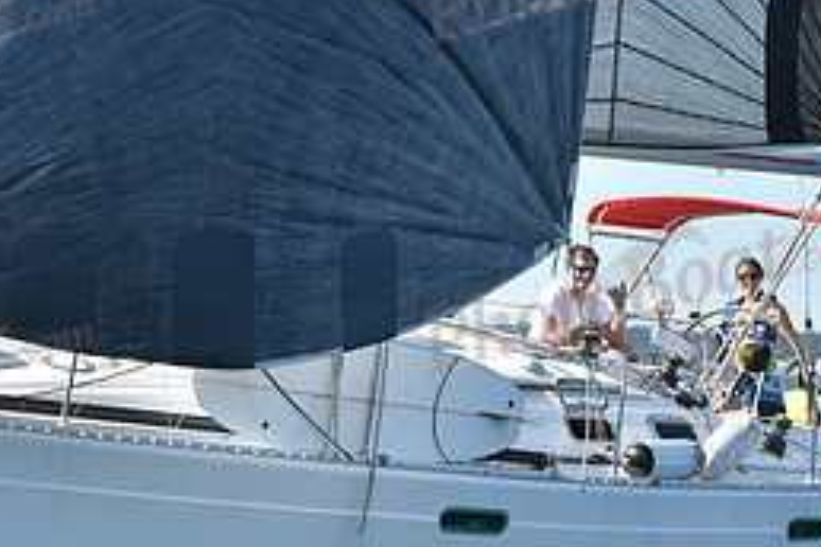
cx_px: 261
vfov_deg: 7.2
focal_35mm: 191
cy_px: 170
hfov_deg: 10.8
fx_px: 4356
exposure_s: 1/1250
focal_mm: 85
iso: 320
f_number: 5.6
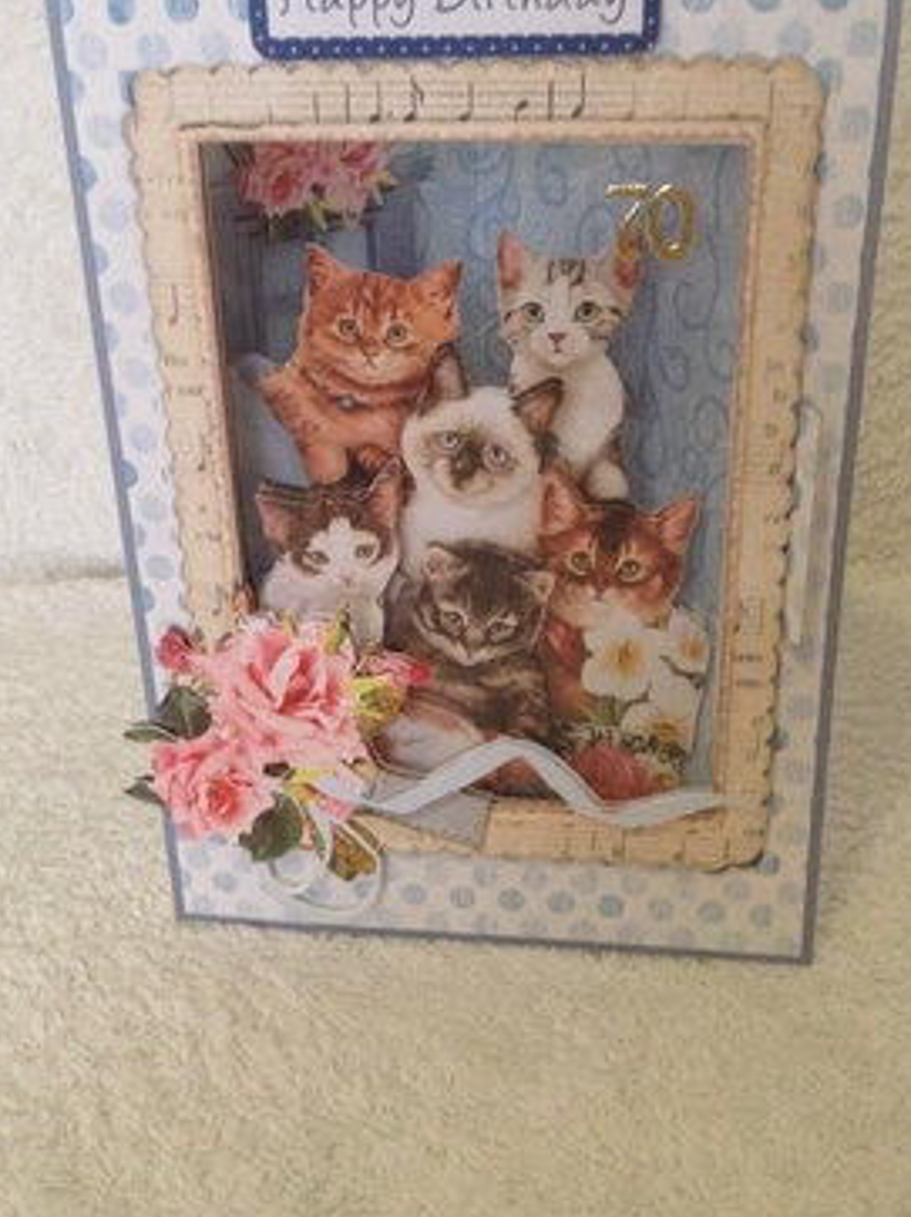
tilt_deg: -23.8
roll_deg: -1.3
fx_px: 1440
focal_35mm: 41
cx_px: 472
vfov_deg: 45.8
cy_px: 558
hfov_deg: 35.1
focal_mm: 4.12
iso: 320
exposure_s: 1/20
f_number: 2.4
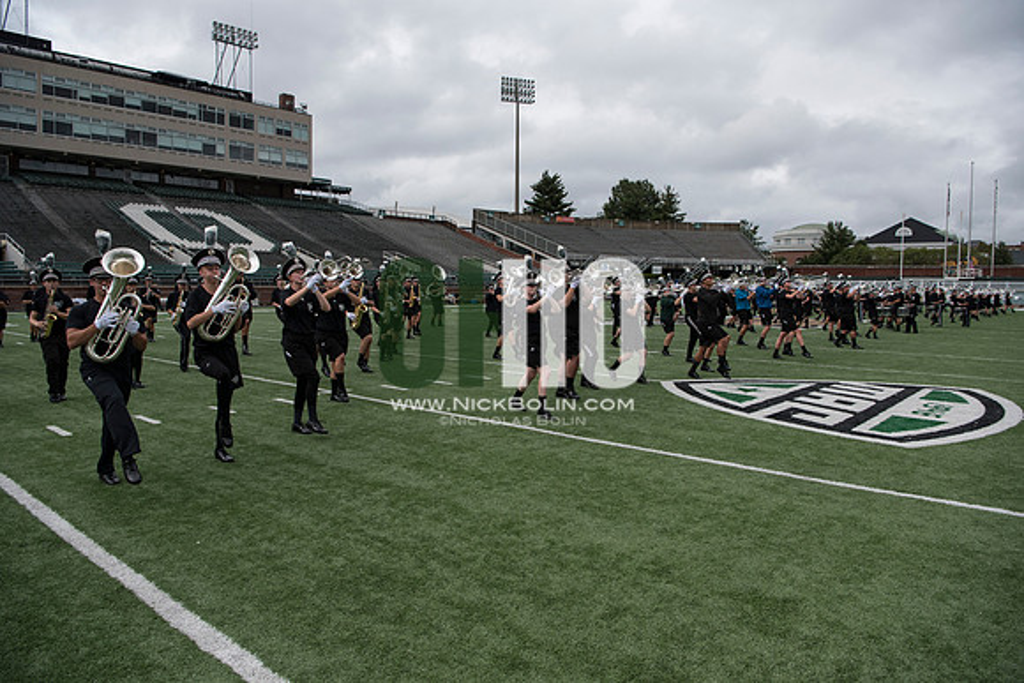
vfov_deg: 53.2
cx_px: 512
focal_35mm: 24
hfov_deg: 73.7
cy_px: 342
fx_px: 683
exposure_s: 1/3200
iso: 640
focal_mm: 24
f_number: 5.6
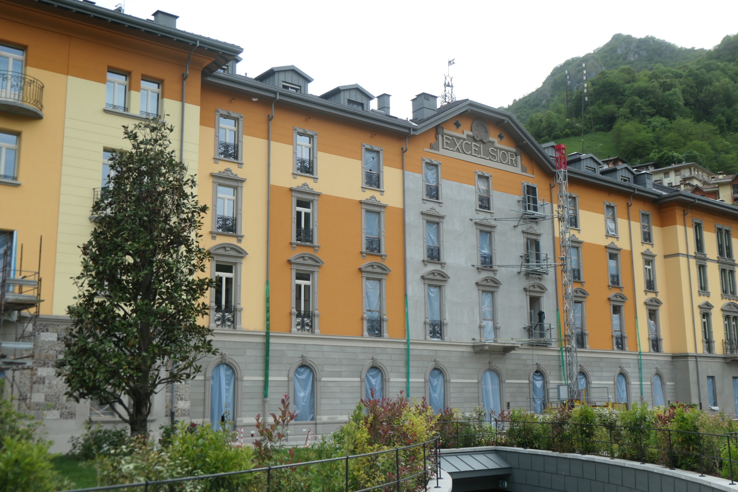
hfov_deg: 49.6
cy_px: 246
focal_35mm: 39
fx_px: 799
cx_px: 369
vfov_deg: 34.2
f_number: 3.9
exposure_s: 1/250
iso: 200
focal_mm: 14.4
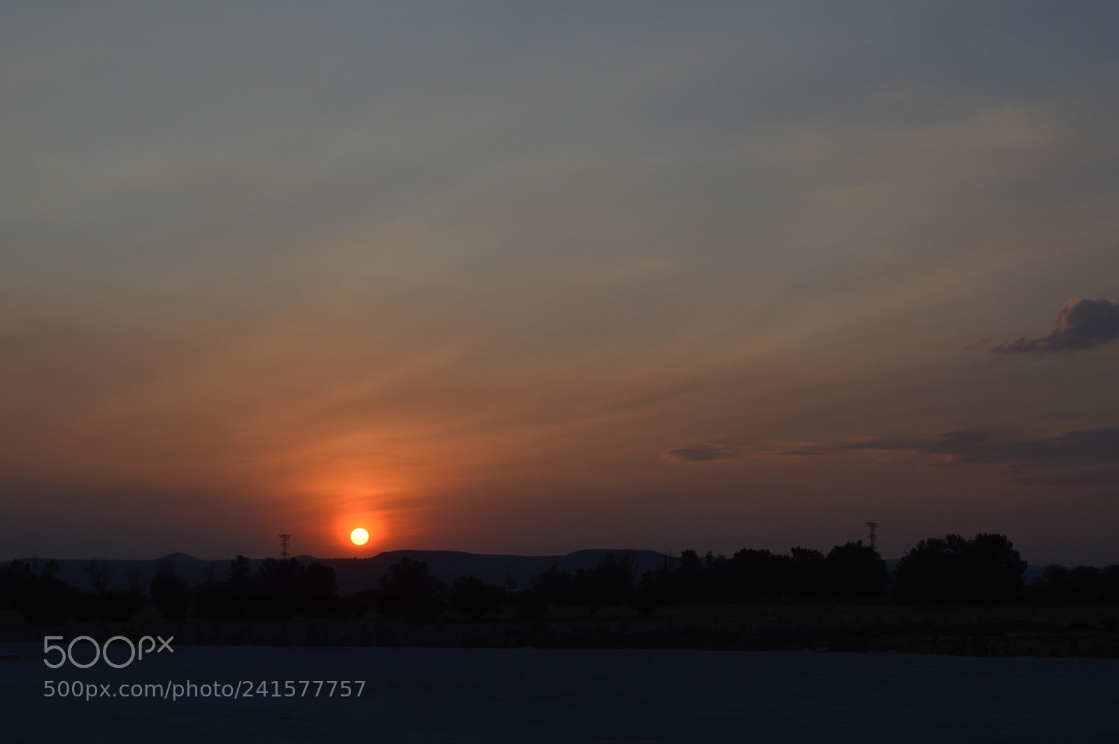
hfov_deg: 35.1
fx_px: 1770
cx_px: 560
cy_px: 372
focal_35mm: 57
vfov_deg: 23.7
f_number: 8
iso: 100
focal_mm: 38
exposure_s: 1/250
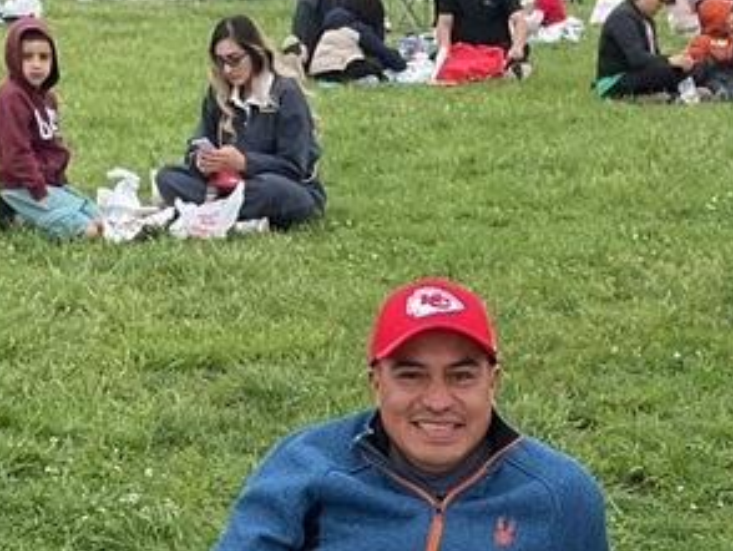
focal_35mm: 101
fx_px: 2140
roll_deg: -0.8
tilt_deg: -22.9
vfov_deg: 13.9
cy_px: 795
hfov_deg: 19.4
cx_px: 486
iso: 16
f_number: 1.8
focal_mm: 3
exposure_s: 1/770
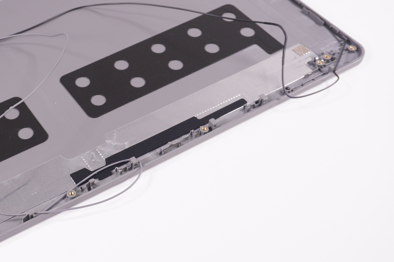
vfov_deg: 21.5
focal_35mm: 63
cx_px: 53
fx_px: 689
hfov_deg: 30.7
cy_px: 105
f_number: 6.3
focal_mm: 24
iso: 400
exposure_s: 1/200
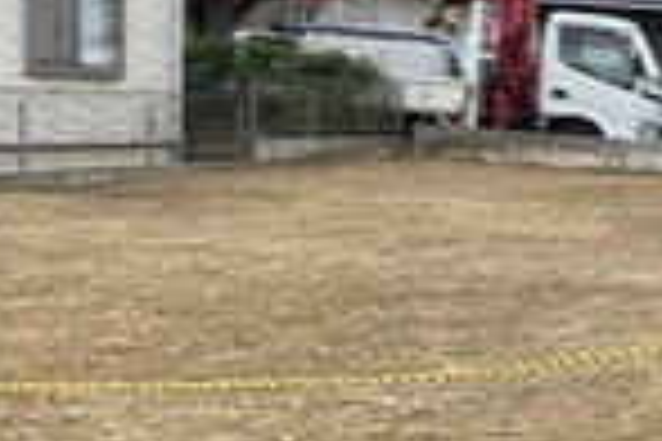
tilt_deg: -10.7
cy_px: 436
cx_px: 883
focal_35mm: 95
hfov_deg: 19.6
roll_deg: -0.7
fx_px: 1747
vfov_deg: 14.2
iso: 20
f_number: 1.8
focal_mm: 3.99
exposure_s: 1/211
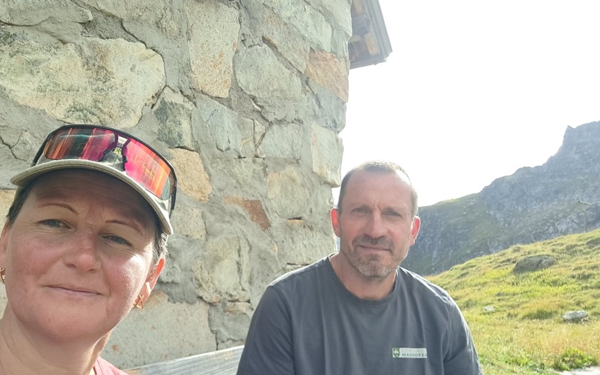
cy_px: 226
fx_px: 523
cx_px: 263
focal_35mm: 32
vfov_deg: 39.3
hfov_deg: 59.5
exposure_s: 1/307
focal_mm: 3.72
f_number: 2.2
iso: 50
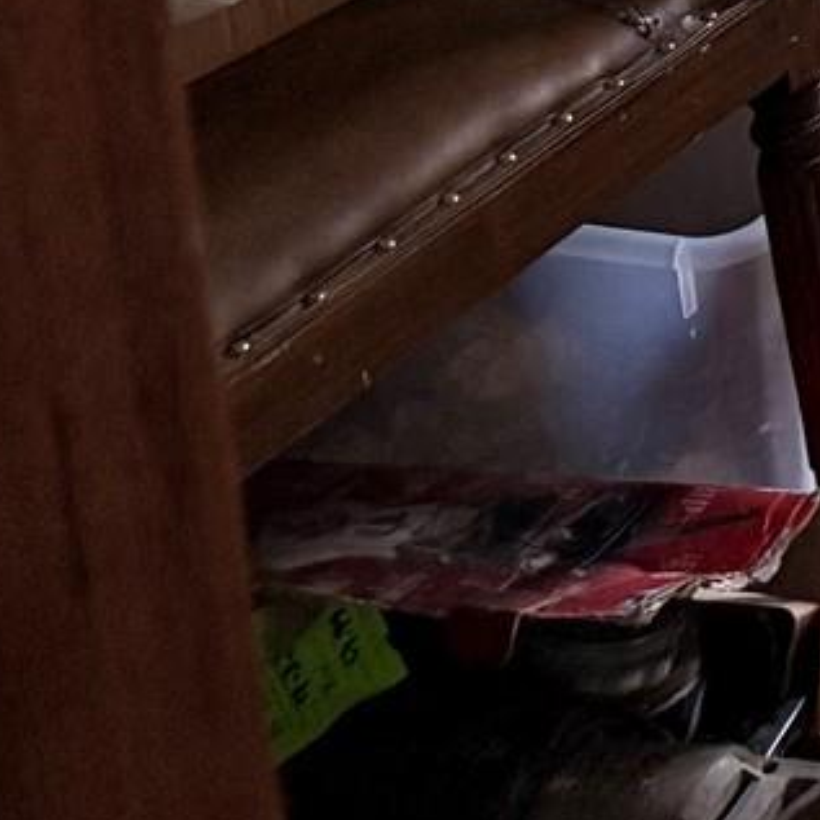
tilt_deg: -12.4
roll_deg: -1.0
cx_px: 2196
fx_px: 3672
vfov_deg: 10.9
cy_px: -1110
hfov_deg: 10.3
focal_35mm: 137
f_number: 1.78
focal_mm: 6.76
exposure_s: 1/60
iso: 250
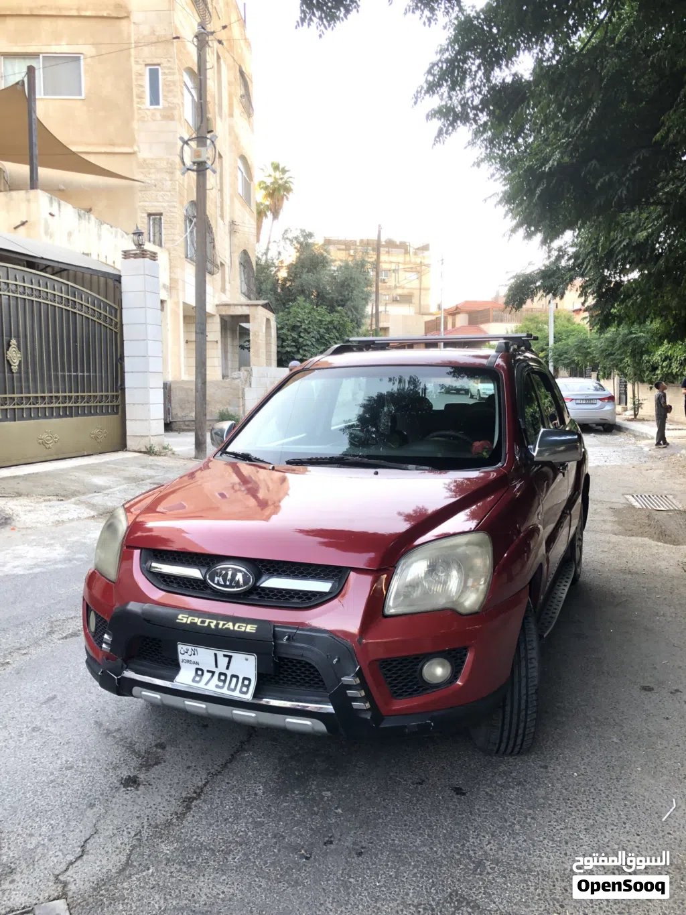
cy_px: 458
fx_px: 740
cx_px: 343
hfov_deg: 49.8
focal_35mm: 28
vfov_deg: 63.4
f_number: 1.8
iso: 64
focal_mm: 4
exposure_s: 1/120
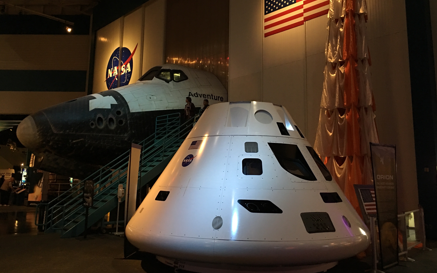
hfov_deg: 61.2
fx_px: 369
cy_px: 118
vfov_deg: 40.5
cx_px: 220
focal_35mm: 31
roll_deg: -1.5
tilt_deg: +9.5
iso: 100
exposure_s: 1/15
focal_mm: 4.15
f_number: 2.2
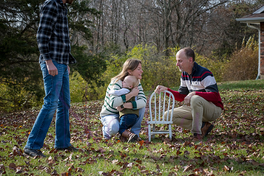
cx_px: 132
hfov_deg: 25.4
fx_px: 587
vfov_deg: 17.1
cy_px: 88
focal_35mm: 80
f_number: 7.1
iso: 400
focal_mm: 80
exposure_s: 1/500
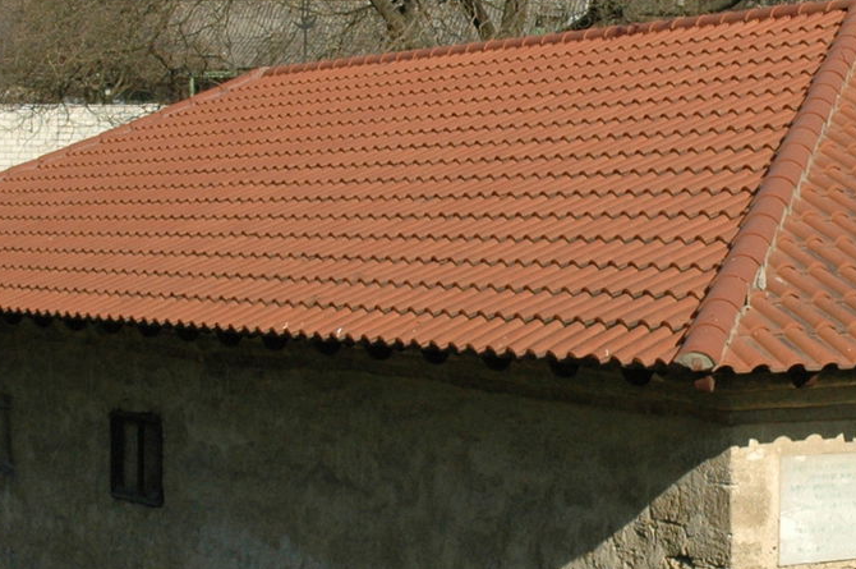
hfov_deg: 18.7
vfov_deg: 12.7
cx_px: 760
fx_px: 2551
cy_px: 306
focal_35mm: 107
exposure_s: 1/500
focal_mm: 25
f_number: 11
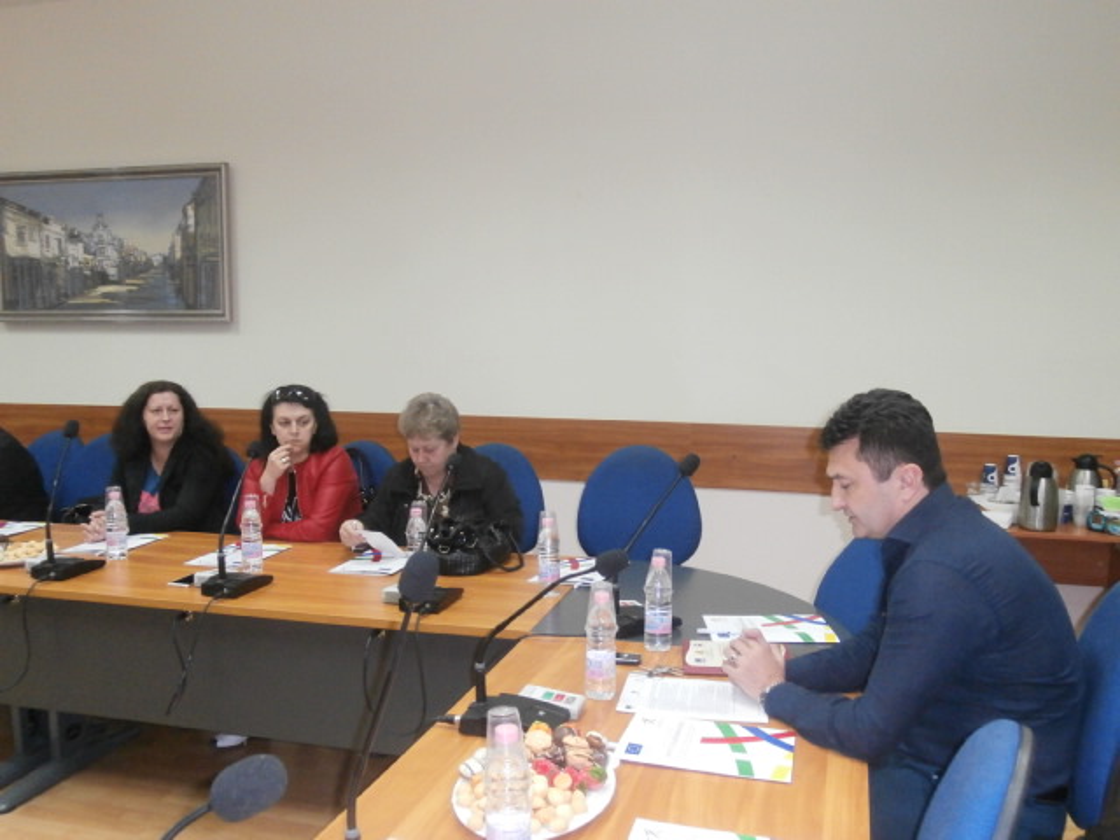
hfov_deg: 60.0
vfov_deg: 46.8
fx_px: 971
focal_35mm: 30
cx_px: 560
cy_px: 420
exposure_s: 1/30
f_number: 3.5
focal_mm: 5.36
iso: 400
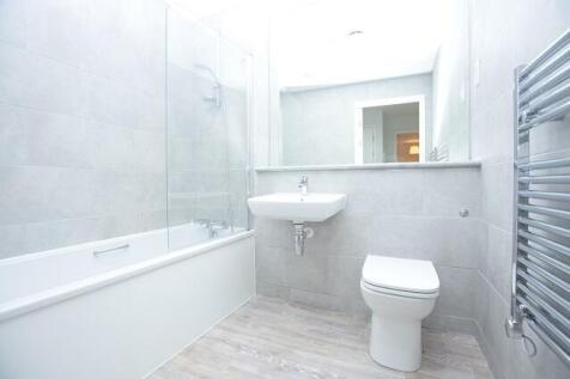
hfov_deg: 100.4
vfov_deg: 77.3
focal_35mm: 15
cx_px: 285
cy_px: 190
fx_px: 237
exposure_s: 1/60
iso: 560
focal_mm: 10
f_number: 4
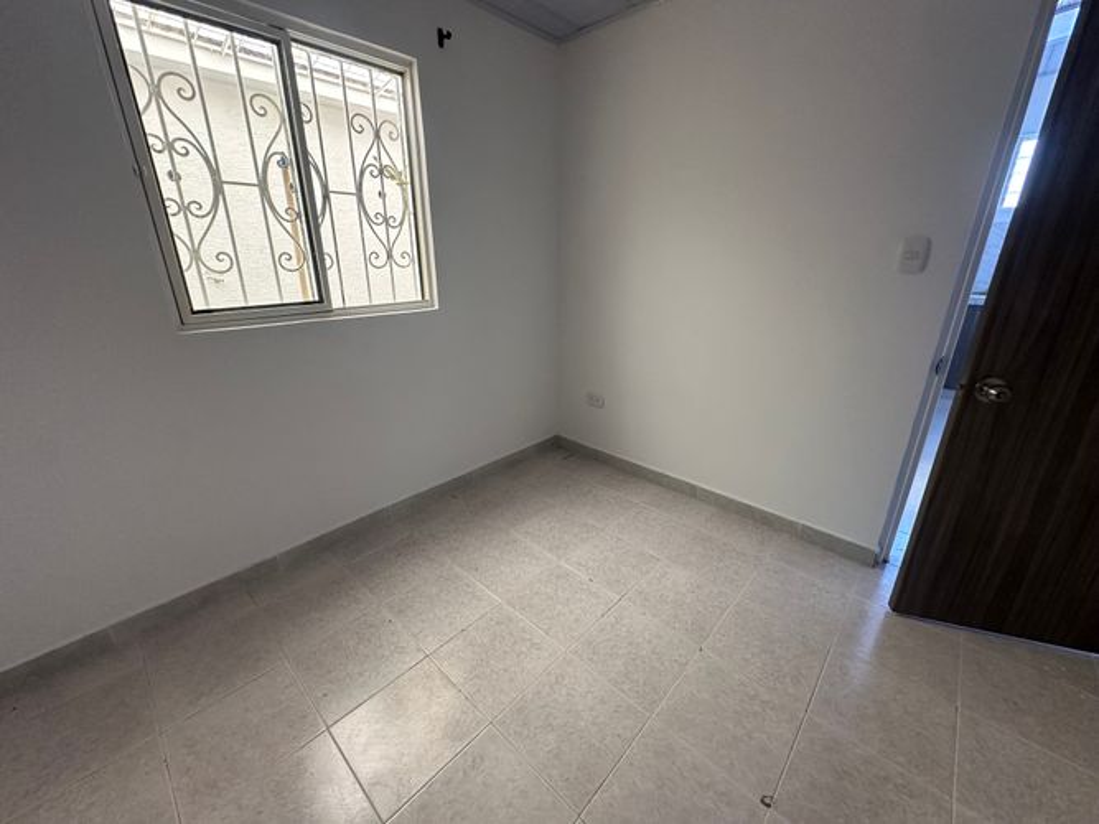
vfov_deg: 85.7
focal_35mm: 14
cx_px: 550
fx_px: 444
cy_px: 412
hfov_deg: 102.1
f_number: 2.2
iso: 200
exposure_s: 1/99
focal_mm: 2.22
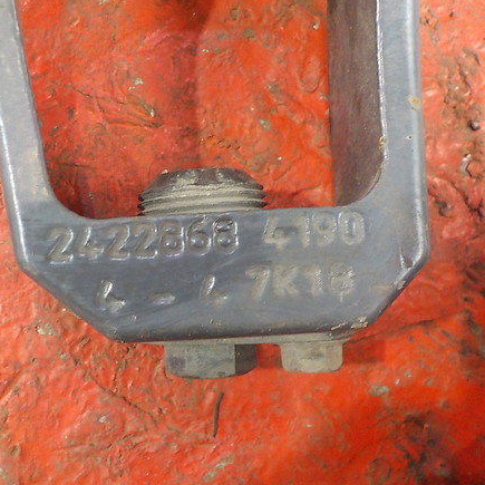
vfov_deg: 42.8
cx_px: 172
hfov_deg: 42.4
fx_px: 618
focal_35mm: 39
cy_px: 244
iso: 400
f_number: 3.3
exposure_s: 1/13
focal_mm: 4.1
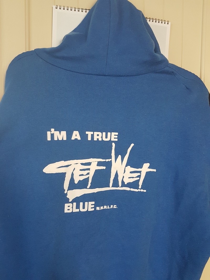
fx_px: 210
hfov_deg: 53.1
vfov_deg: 67.3
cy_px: 140
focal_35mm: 26
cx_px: 105
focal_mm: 4.2
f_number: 1.7
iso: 160
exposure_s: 1/50
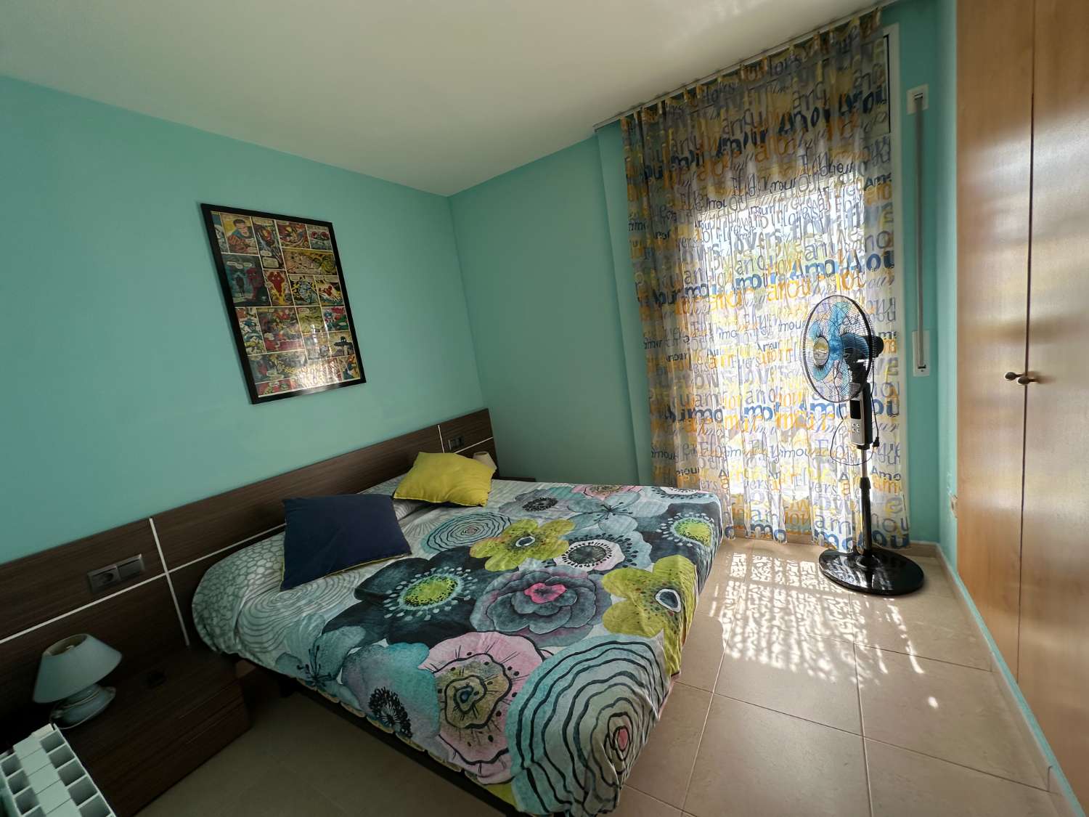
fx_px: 440
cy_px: 408
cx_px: 544
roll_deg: +8.9
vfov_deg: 85.7
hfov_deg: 102.1
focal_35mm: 14
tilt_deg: -7.5
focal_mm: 2.22
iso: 40
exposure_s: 1/175
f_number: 2.2
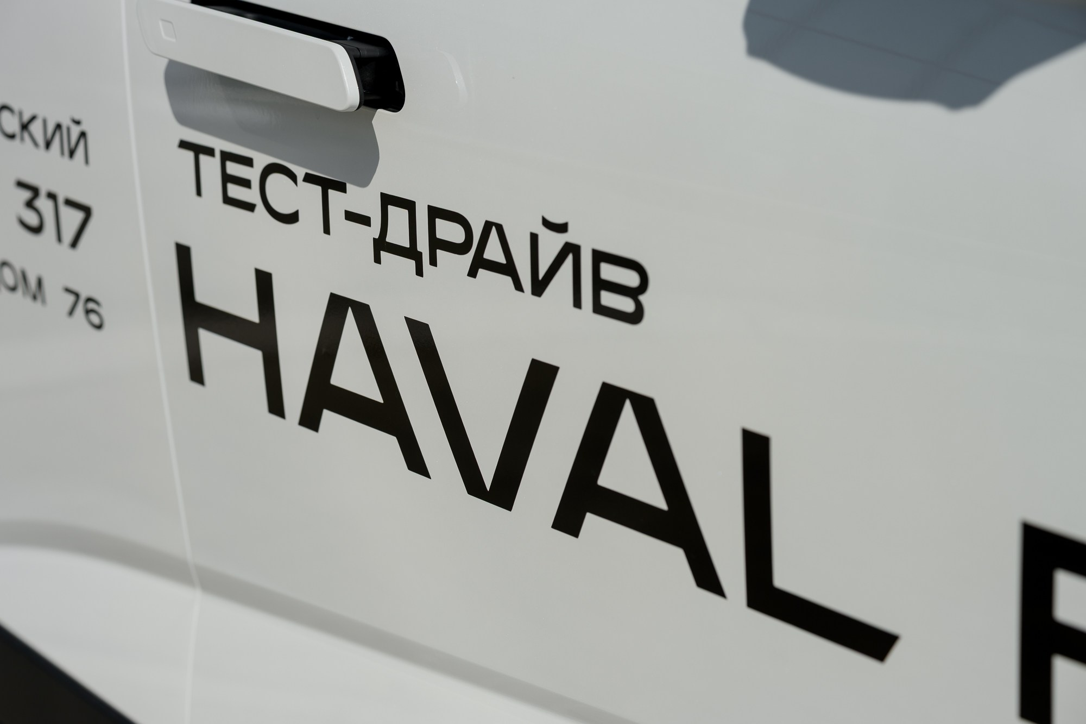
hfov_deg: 25.1
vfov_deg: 16.9
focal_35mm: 81
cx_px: 543
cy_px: 362
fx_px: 2443
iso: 50
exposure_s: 1/1600
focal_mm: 81
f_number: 4.5
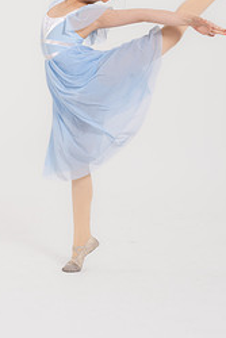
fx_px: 846
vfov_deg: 22.3
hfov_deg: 15.2
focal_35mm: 90
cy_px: 62
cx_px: 107
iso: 320
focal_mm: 50
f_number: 10
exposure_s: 1/160
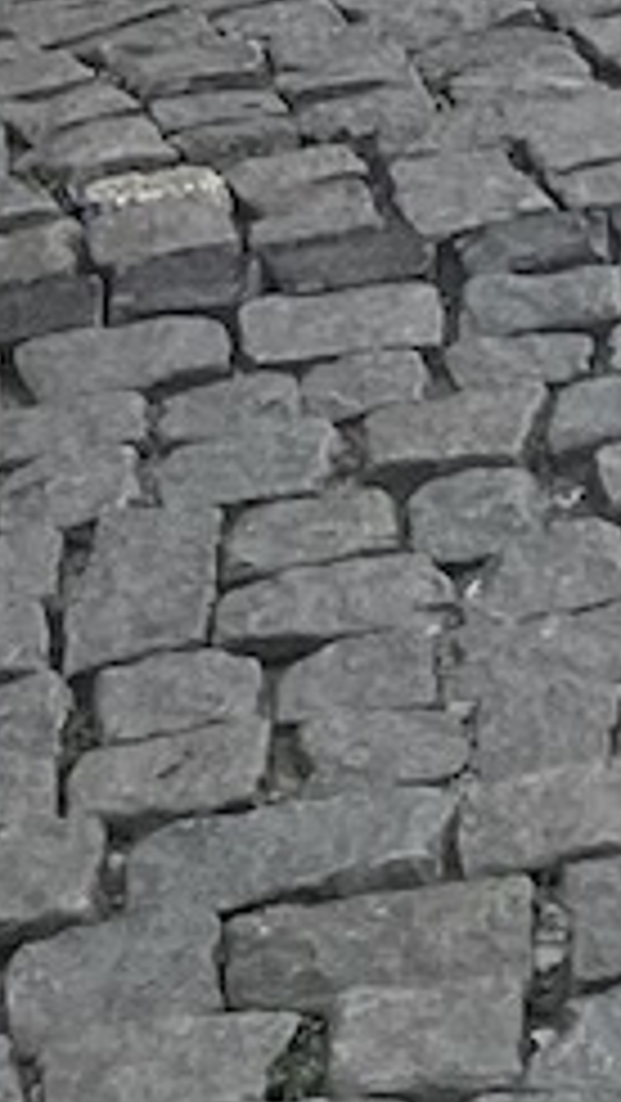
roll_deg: +1.3
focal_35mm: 158
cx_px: 1305
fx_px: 4620
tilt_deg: +11.9
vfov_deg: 10.9
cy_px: -1759
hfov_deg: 7.4
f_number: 1.6
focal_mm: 4.2
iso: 32
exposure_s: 1/1435
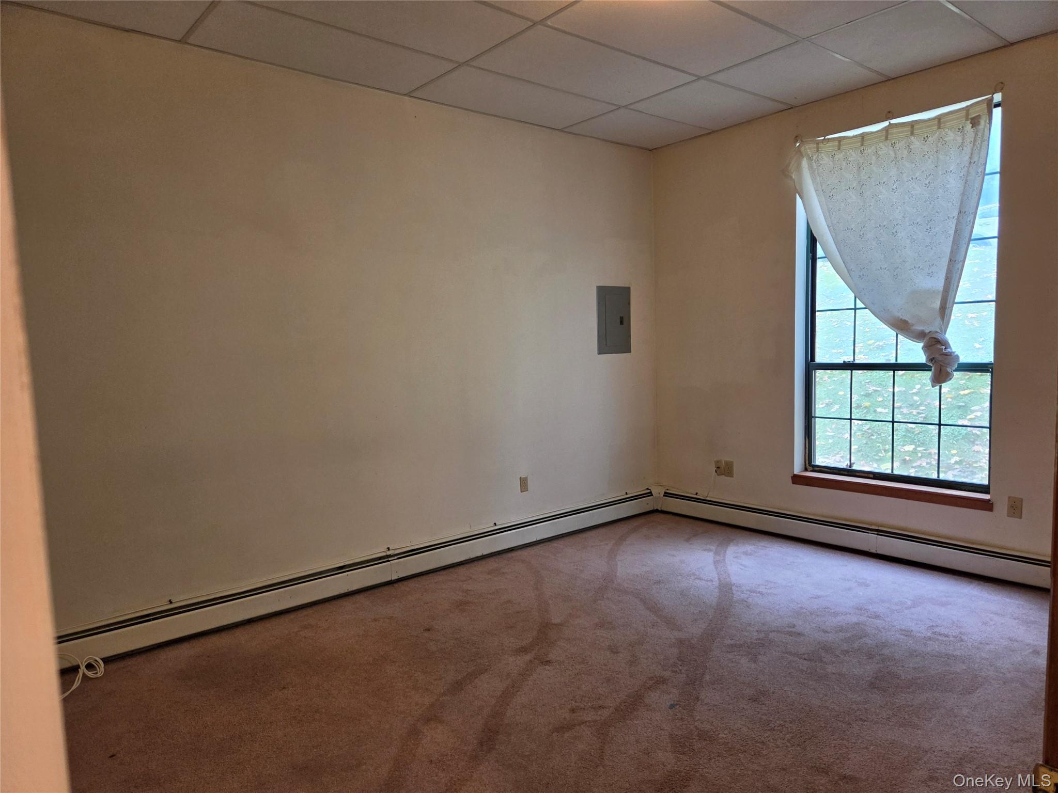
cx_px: 529
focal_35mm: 23
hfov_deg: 73.9
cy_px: 396
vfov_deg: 58.9
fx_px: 703
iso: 250
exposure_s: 1/120
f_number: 1.8
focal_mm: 5.4
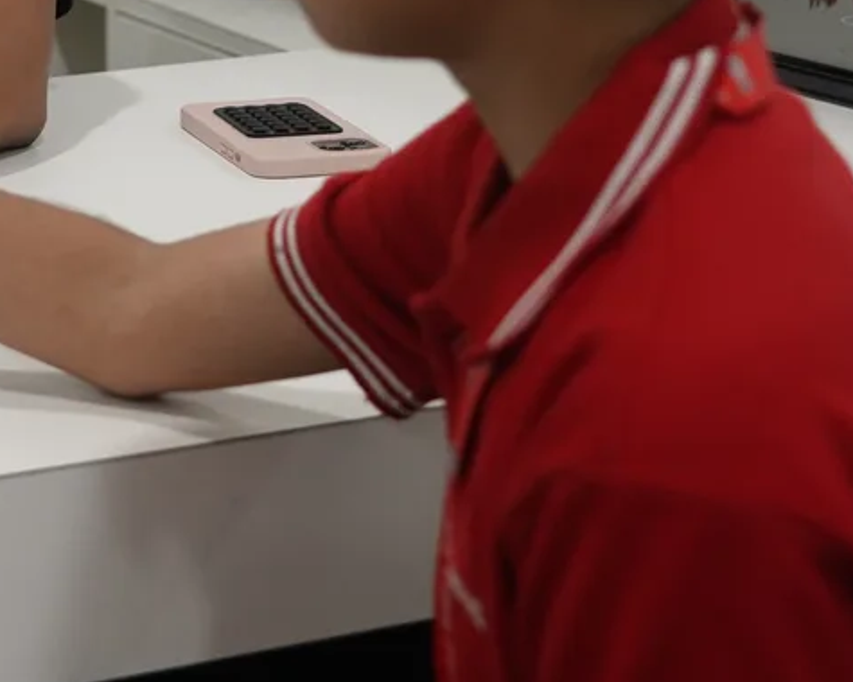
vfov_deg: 12.9
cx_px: 68
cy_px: -85
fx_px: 2954
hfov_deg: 16.2
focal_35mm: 117
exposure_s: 1/80
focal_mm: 37
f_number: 4
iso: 2000
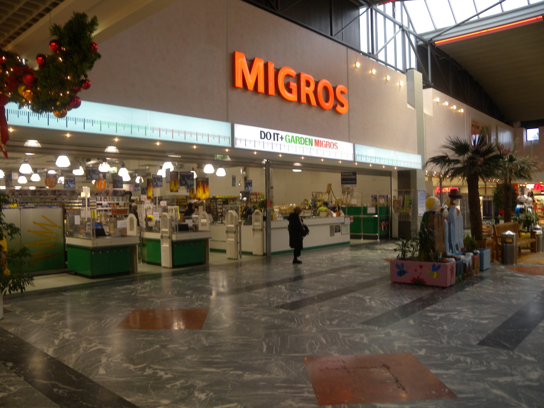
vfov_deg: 49.7
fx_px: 440
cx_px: 272
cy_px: 204
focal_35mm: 28
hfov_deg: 63.4
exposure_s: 1/26.8
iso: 100
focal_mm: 6
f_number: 2.7
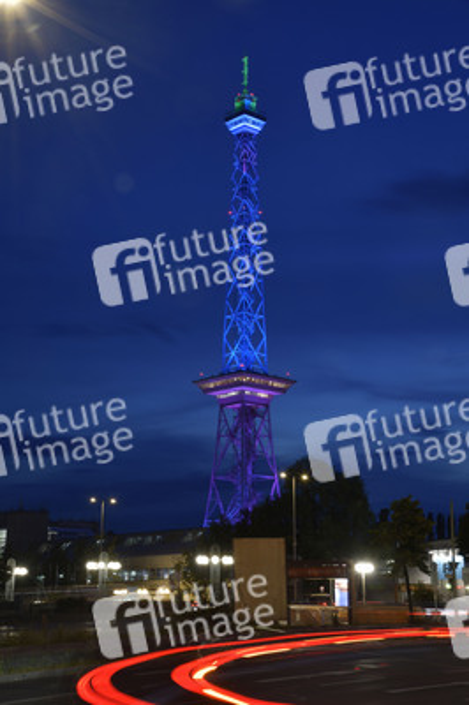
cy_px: 352
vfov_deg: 32.4
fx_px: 1214
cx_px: 234
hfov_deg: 21.9
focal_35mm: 62
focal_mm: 62
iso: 100
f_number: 20
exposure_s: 10
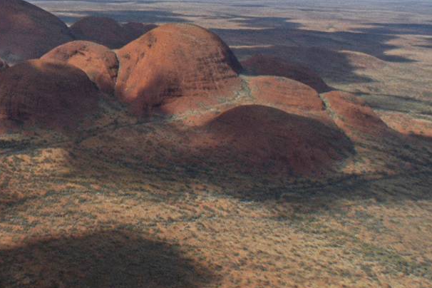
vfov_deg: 20.6
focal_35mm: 66
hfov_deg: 29.8
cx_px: 83
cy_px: 135
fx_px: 792
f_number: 4.5
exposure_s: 1/1000
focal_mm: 40
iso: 400
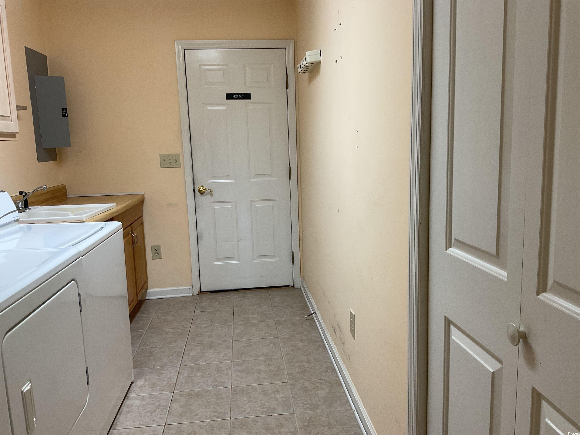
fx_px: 486
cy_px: 218
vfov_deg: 48.2
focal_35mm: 29
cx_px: 290
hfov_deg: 61.7
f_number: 1.8
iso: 40
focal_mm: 3
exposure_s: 1/60
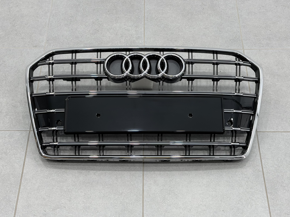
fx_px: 402
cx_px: 145
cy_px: 108
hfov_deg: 39.7
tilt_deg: -52.6
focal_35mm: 48
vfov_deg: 30.3
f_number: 1.78
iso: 64
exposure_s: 1/258
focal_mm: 6.76
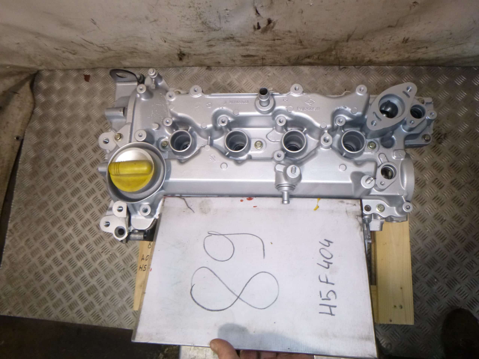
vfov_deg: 54.9
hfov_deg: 69.4
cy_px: 180
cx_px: 240
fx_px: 346
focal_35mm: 25
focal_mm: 4.5
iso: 250
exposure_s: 1/60
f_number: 3.9
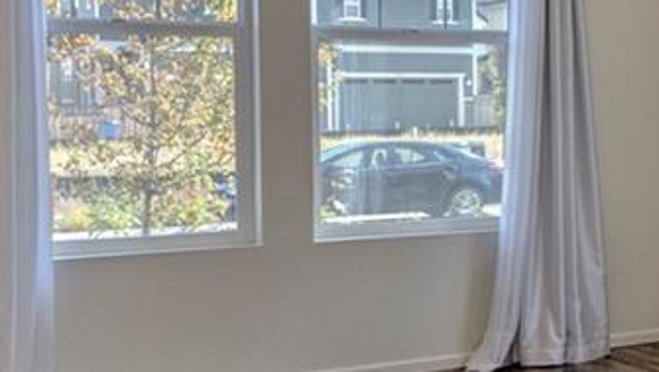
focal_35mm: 75
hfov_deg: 20.8
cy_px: 8
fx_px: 1311
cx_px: 1145
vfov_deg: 15.9
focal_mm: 15
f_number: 9
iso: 400
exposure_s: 1/200
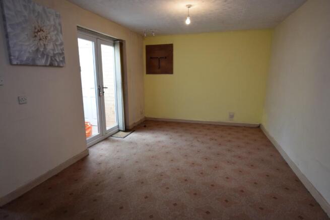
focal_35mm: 20
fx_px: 179
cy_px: 110
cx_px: 165
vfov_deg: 63.2
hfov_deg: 85.4
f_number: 4
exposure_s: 1/60
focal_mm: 13
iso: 720
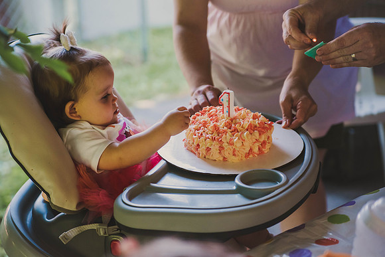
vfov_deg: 18.2
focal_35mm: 75
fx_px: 802
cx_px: 192
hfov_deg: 27.0
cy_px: 128
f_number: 2.8
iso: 1250
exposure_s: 1/640
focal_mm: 75
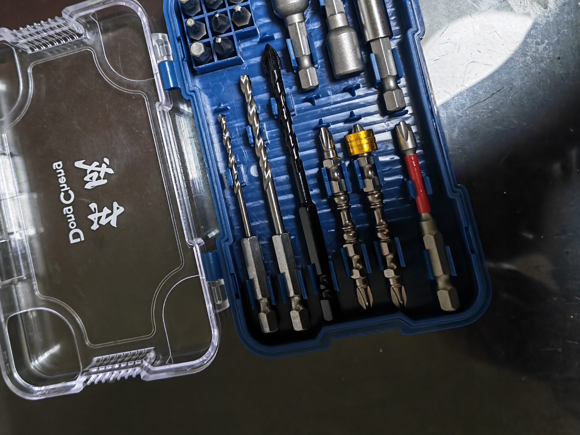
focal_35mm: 33
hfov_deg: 54.4
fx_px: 553
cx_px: 201
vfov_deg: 42.6
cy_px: 161
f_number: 1.9
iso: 2000
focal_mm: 6.12
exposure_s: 1/33
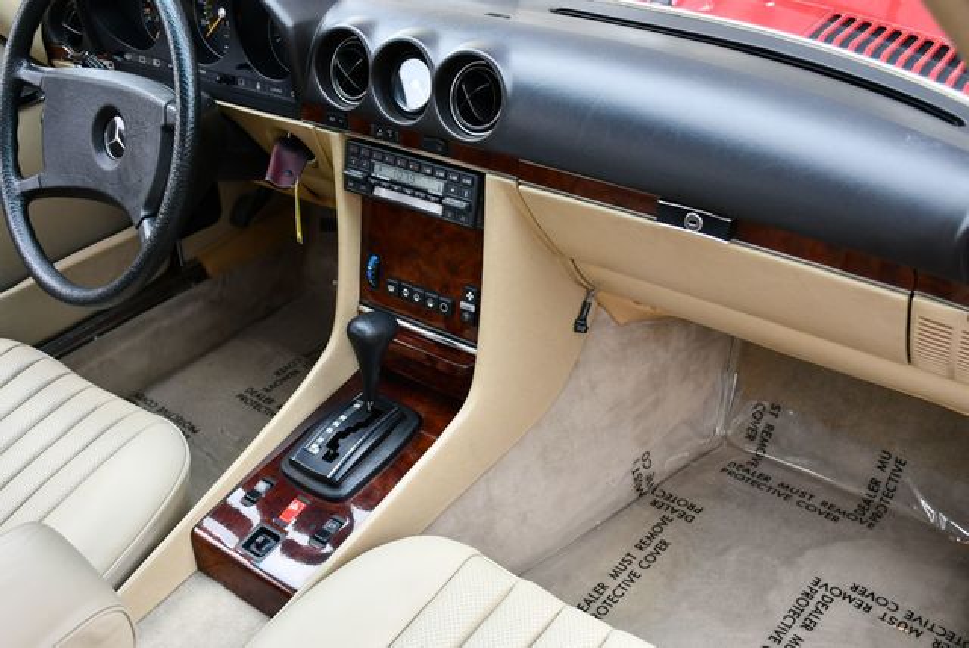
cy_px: 324
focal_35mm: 36
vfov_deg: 36.9
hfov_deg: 53.1
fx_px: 970
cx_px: 484
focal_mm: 18
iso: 400
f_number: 4
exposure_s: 1/250
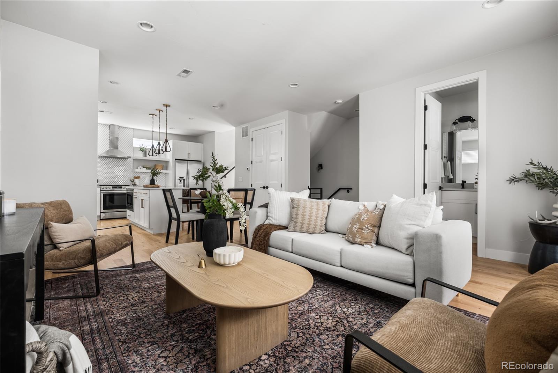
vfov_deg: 73.8
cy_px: 186
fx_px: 248
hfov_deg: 96.7
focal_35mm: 16
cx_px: 279
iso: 200
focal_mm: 16
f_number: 8
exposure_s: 1.6
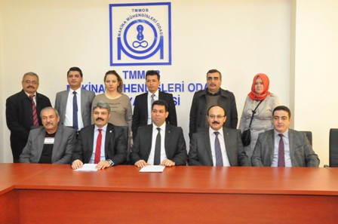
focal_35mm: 33
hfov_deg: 57.3
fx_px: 309
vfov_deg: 39.8
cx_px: 169
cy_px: 112
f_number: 10
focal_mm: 22
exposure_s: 1/125
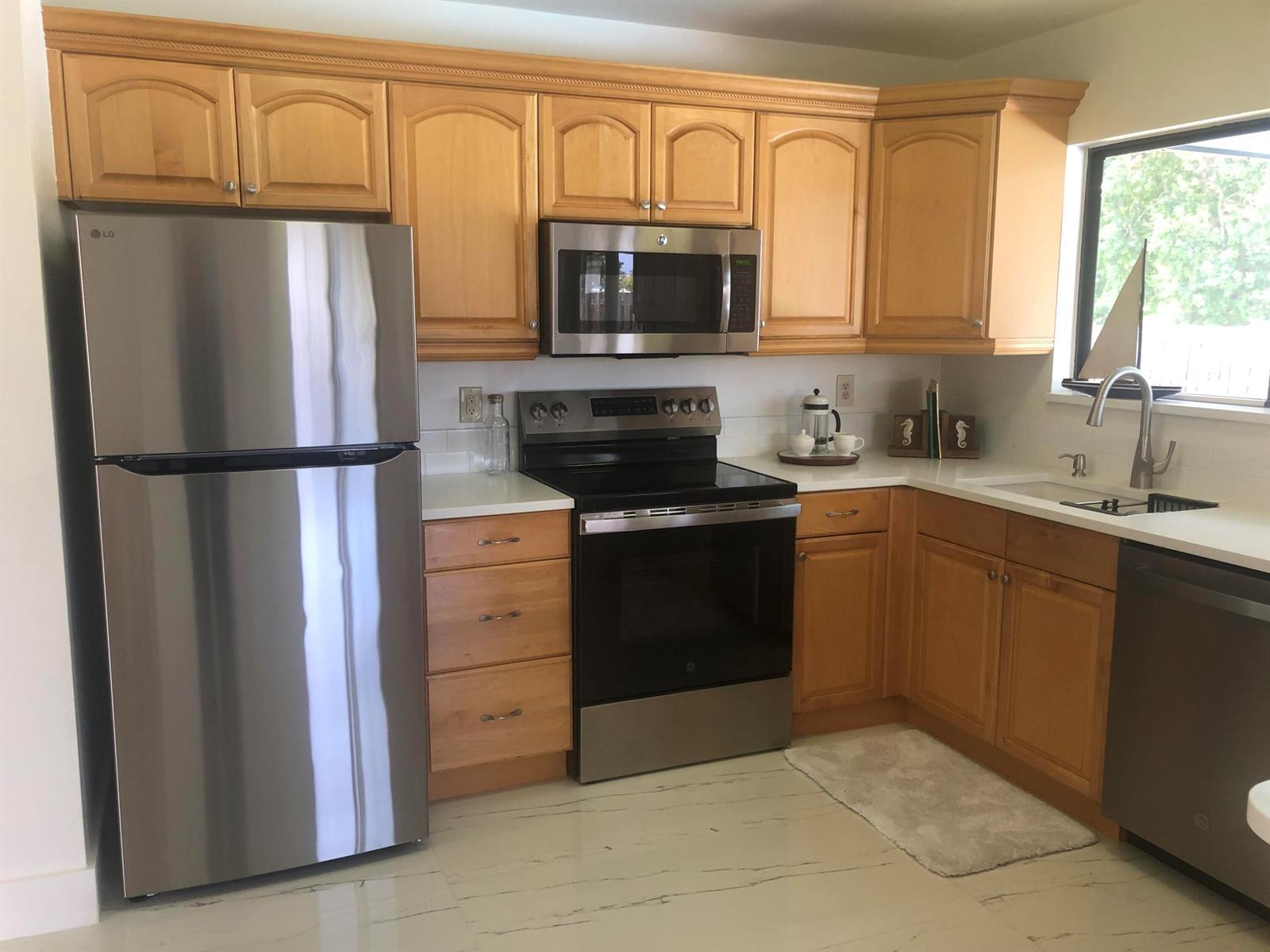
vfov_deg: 49.7
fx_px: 1027
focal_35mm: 28
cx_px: 635
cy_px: 476
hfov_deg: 63.4
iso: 40
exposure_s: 1/24
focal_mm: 3.99
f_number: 1.8
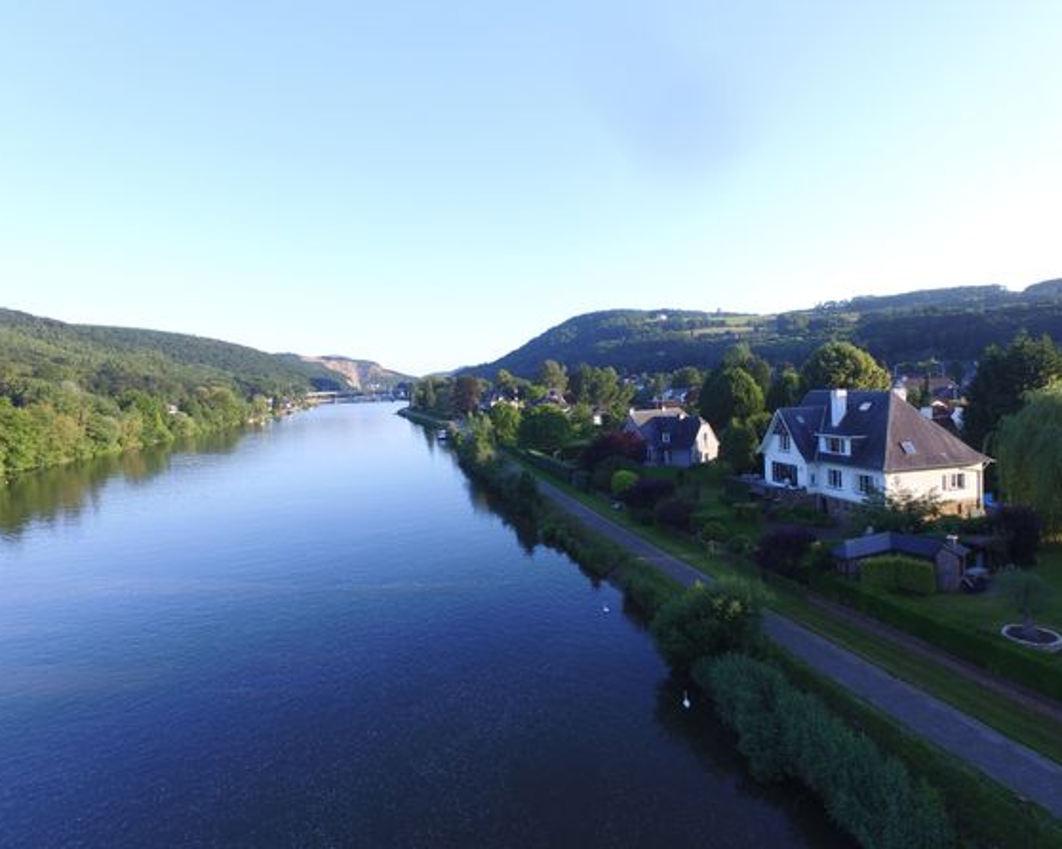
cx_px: 542
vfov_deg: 65.5
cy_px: 424
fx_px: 660
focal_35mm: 21
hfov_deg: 77.6
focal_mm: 3.61
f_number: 2.8
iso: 100
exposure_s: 1/195
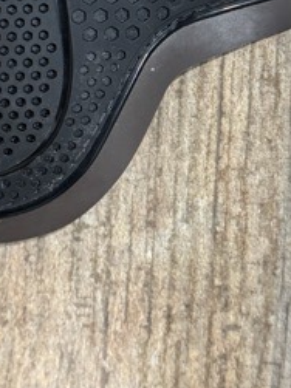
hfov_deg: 17.1
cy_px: 28
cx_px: 129
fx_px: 965
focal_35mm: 86
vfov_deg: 22.2
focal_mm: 6.76
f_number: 1.78
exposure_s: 1/60
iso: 500
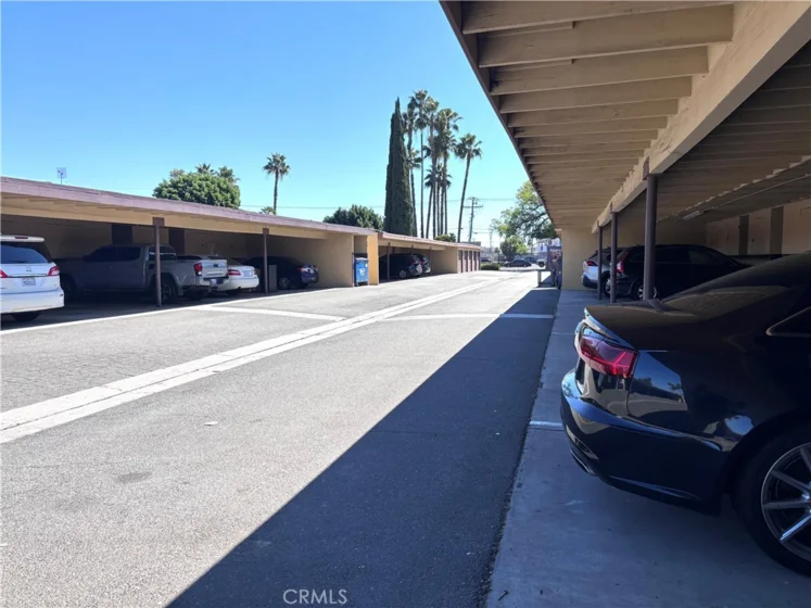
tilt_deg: -5.2
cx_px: 406
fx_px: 609
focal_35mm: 26
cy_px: 304
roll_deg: +0.1
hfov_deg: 67.3
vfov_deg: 53.1
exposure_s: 1/2513
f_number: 1.6
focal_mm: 5.96
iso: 50
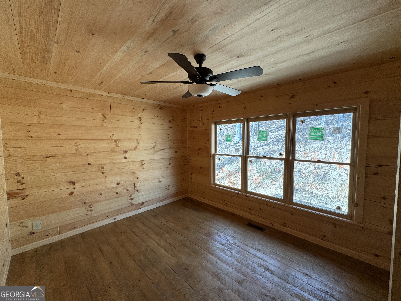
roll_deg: +0.0
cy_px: 150
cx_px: 200
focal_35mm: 14
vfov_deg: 85.7
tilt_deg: -3.5
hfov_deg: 102.1
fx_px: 162
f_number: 2.2
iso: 80
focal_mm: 2.22
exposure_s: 1/99
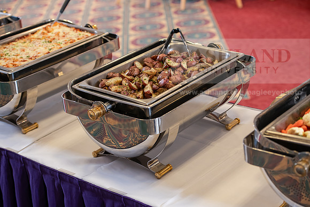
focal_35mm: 75
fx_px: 646
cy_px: 104
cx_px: 155
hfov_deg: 27.0
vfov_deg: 18.2
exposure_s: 1/160
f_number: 3.5
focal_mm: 75
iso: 800
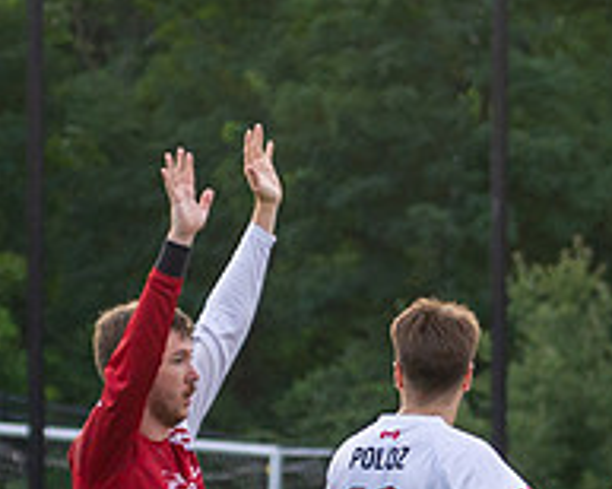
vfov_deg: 4.0
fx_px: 6984
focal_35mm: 386
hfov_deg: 5.0
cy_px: 479
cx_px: 634
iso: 1100
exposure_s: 1/1600
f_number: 4
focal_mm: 100
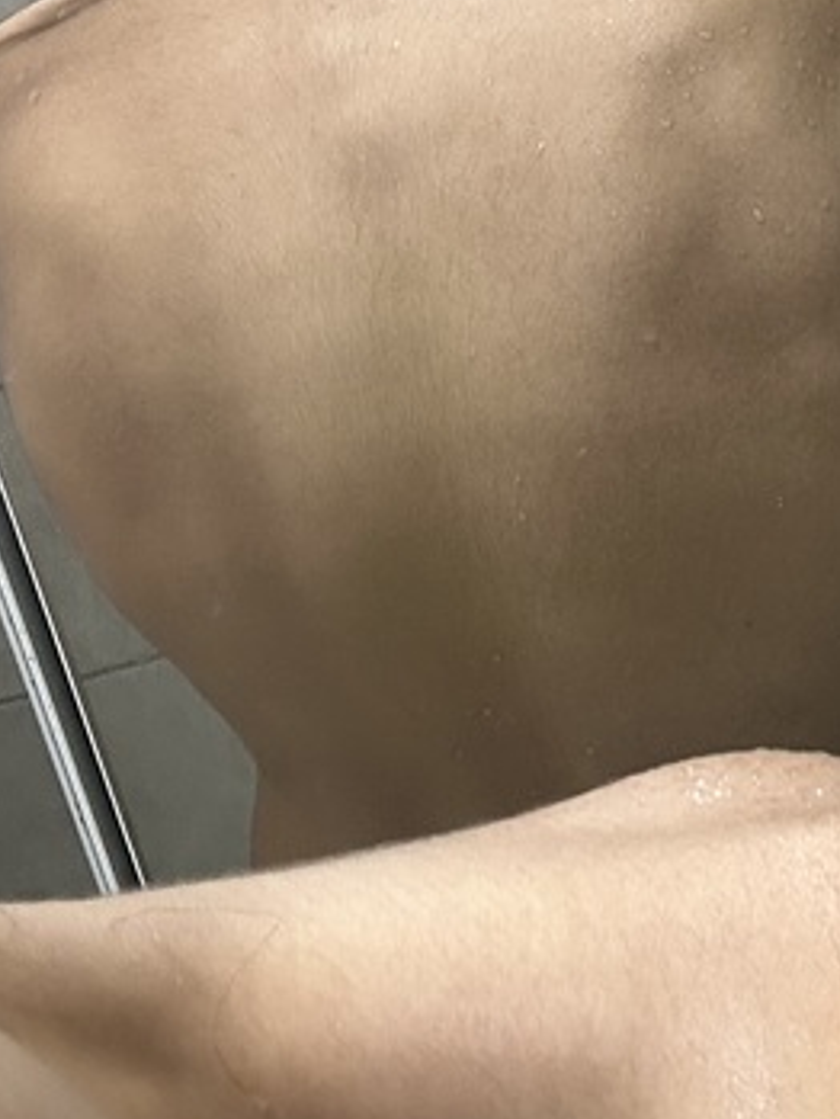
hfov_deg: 17.8
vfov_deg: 23.5
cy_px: -45
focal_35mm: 79
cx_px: 991
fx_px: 2554
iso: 80
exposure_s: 1/50
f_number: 1.9
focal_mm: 2.69
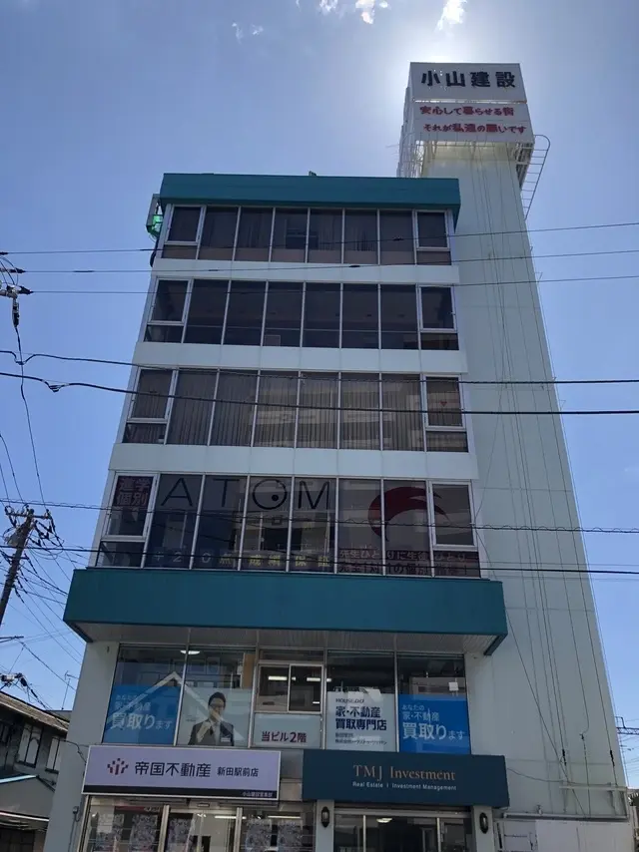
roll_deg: -1.5
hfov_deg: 49.7
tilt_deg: +33.8
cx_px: 320
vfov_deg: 63.5
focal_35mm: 28
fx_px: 690
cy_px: 426
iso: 20
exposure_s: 1/1312
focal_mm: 3.99
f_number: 1.8
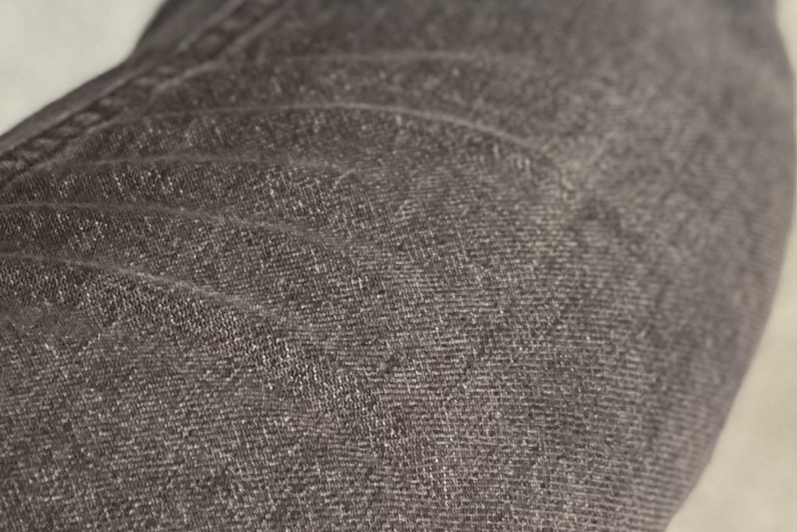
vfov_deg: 7.8
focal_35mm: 175
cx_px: 33
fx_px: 3874
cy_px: -169
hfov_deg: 11.6
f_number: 2
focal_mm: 6
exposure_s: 1/33
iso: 160
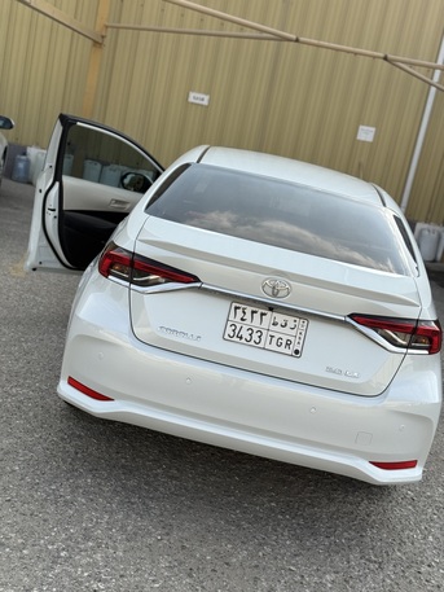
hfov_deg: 30.3
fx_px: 821
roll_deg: -11.6
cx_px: 222
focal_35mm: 48
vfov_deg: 39.6
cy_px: 296
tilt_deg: -11.5
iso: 80
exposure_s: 1/2865
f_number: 1.78
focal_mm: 6.76
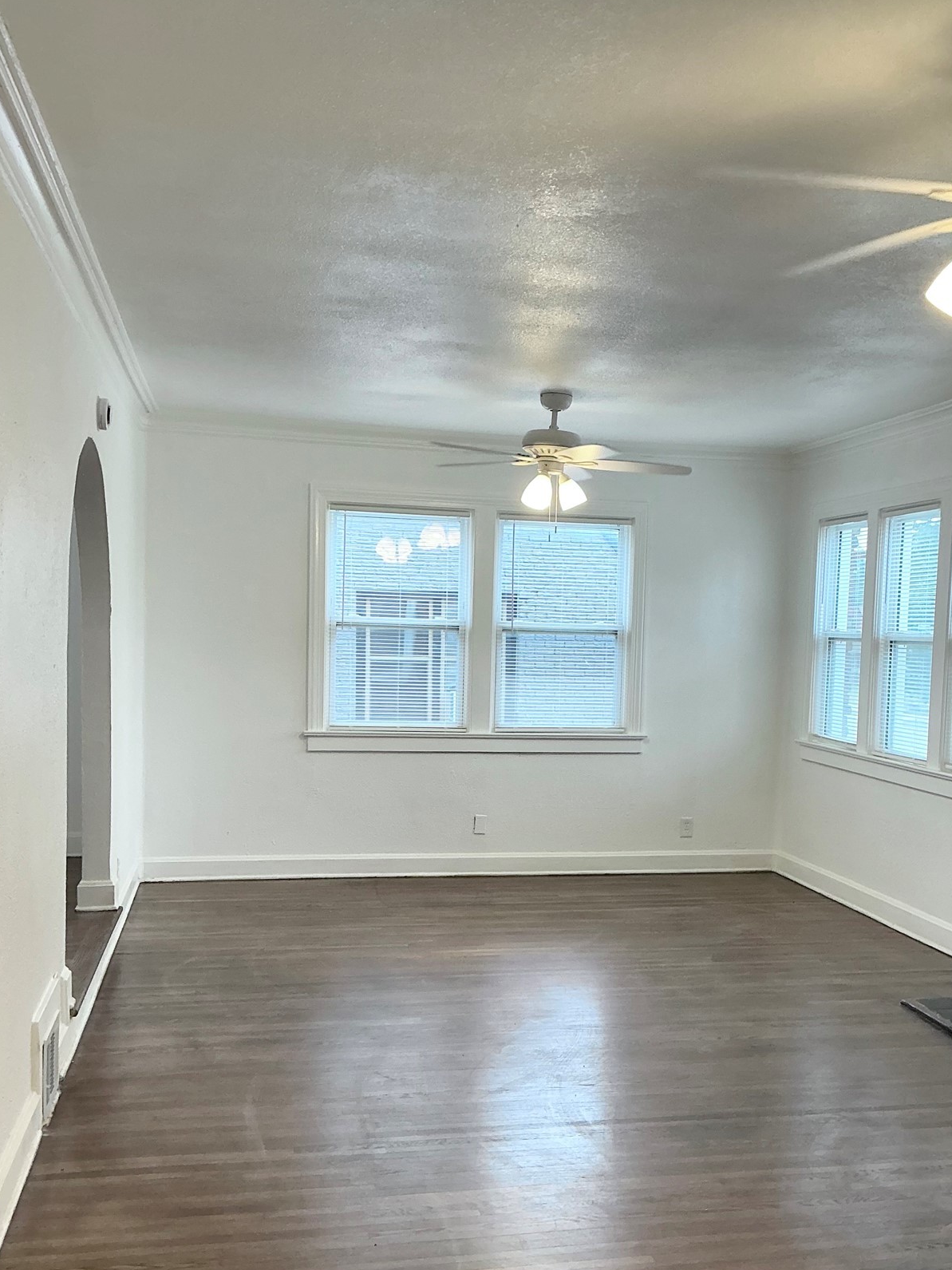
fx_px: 1284
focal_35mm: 35
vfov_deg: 52.5
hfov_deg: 40.6
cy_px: 719
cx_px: 528
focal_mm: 3
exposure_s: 1/60
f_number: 1.8
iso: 50
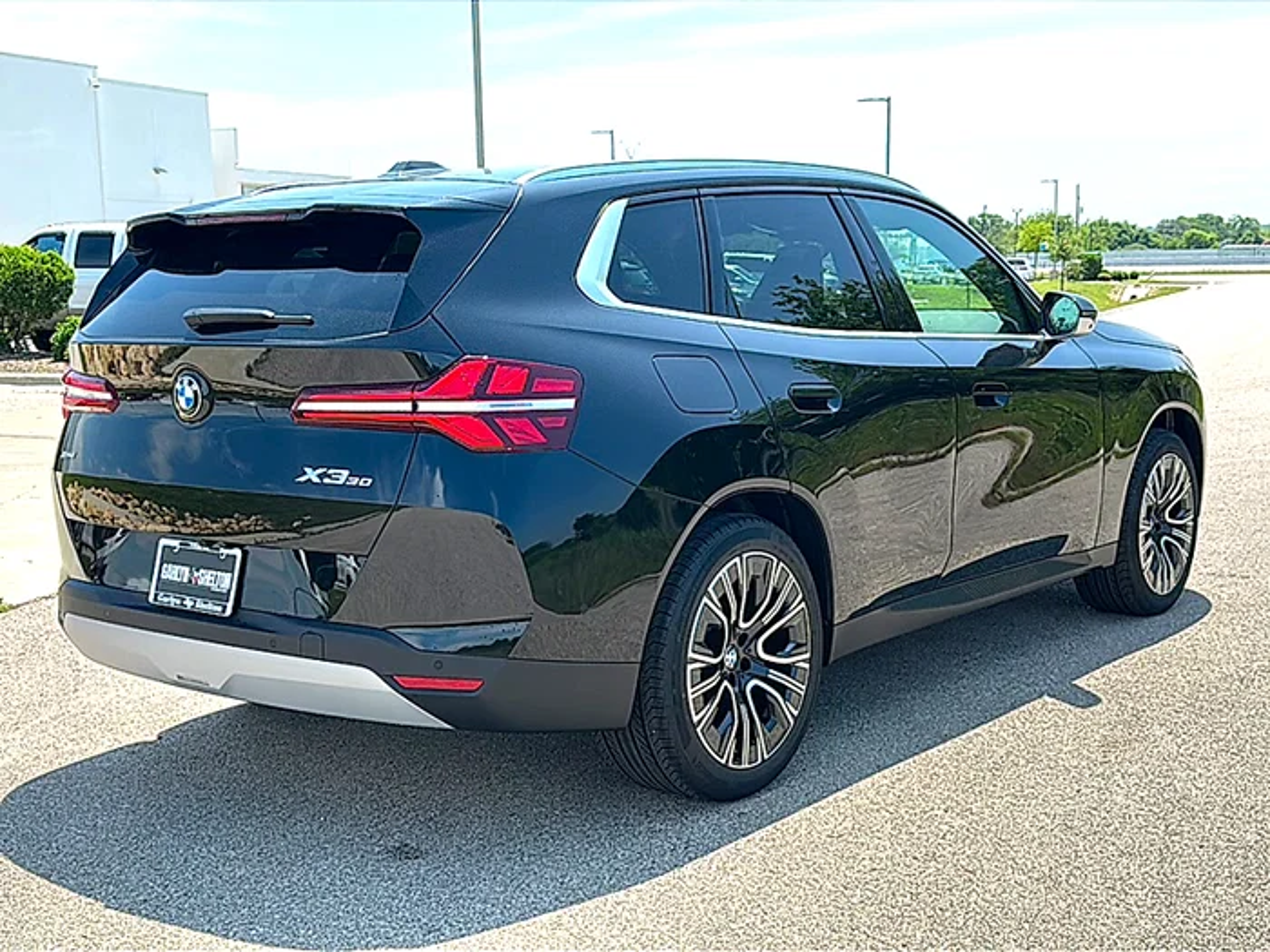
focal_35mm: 36
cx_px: 635
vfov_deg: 39.7
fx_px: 1321
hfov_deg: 51.4
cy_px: 476
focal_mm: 6.86
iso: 80
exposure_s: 1/3077
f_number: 1.78
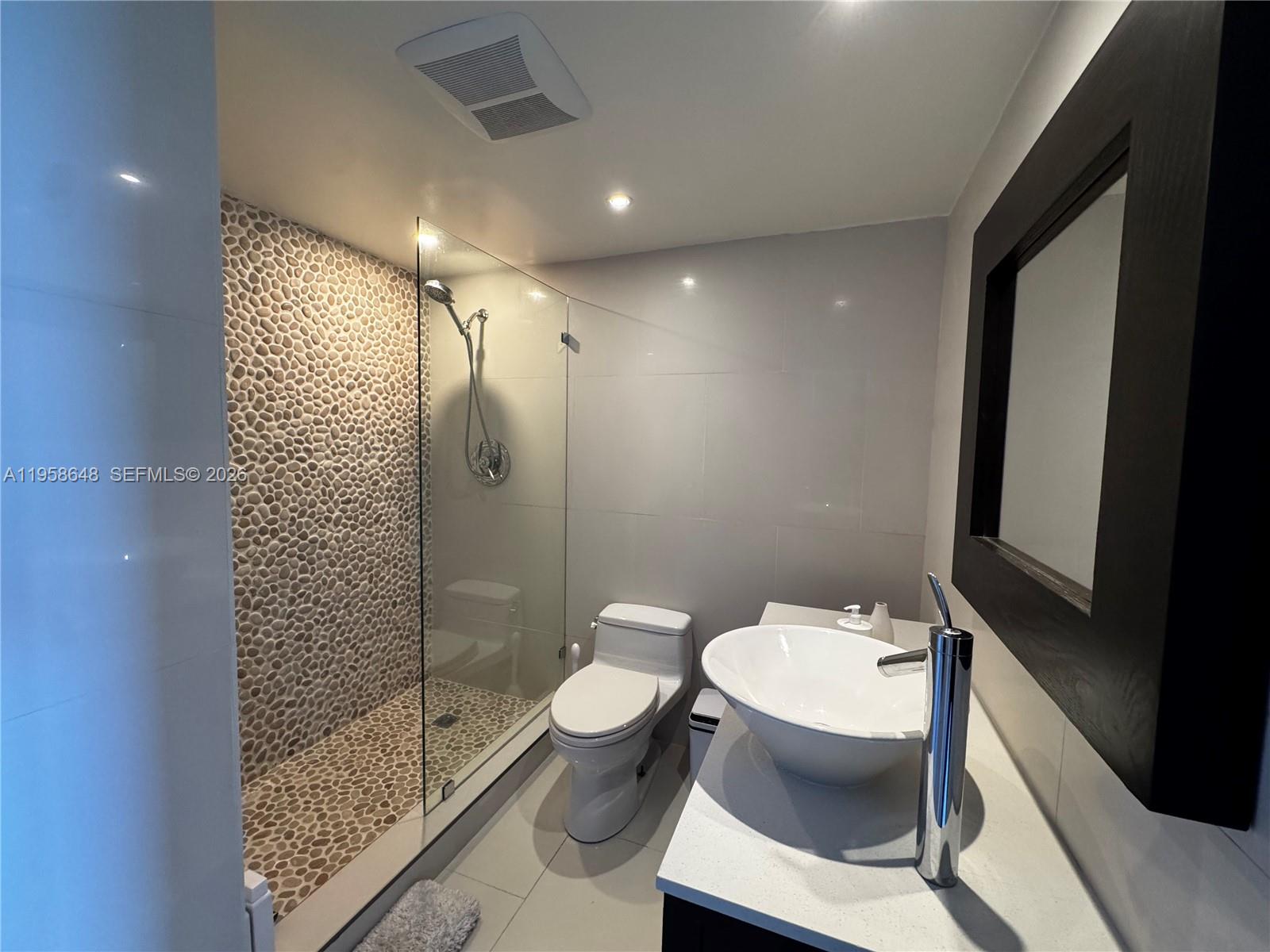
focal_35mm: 14
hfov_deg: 102.1
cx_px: 635
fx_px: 514
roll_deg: -1.3
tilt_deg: -4.7
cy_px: 476
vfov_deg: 85.7
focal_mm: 2.22
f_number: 2.2
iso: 320
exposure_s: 1/120
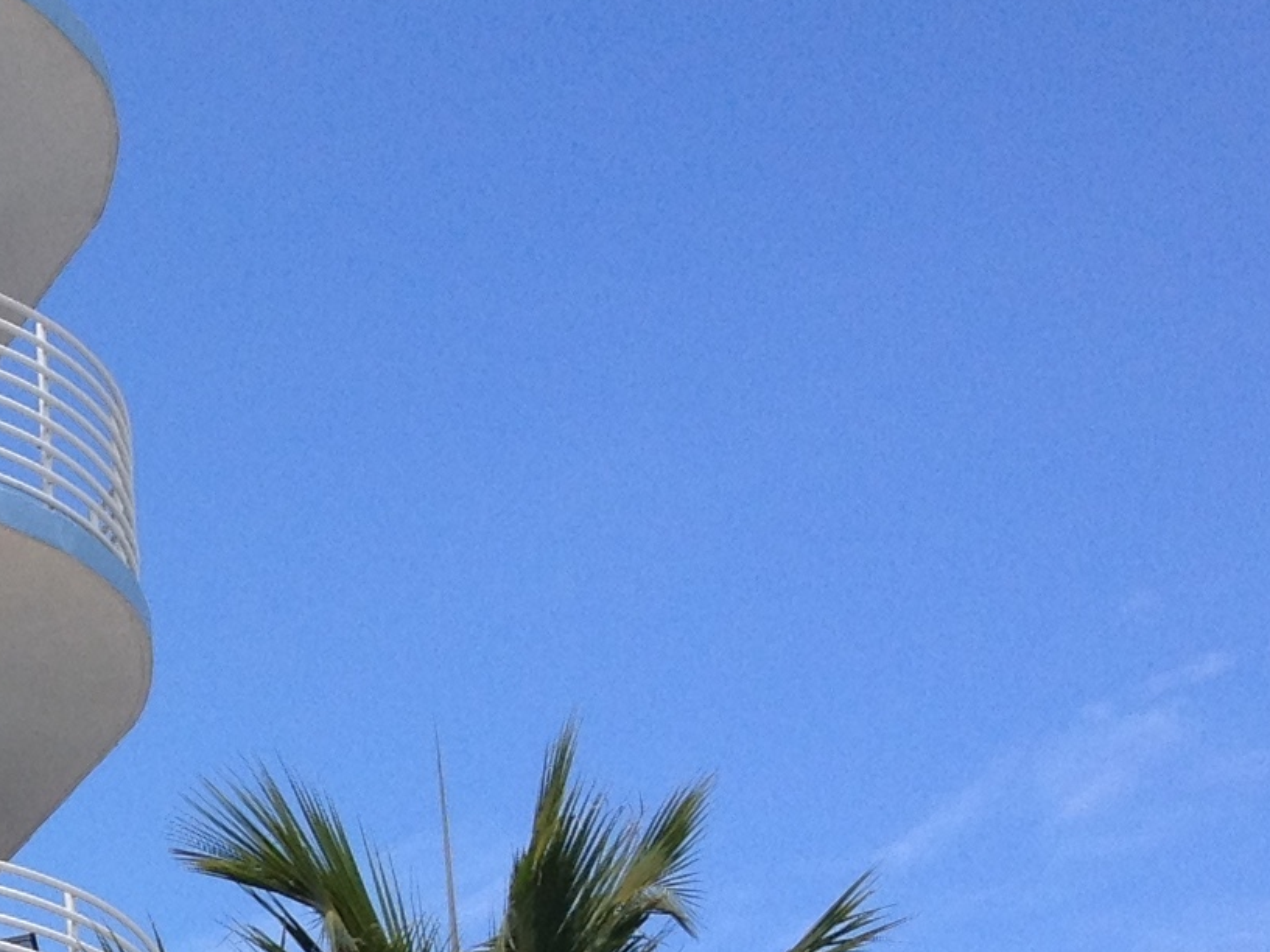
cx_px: -1054
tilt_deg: +13.5
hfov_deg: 12.7
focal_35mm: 140
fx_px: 5136
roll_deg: +0.9
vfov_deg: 10.4
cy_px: 1196
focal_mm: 4.28
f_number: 2.4
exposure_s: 1/1022
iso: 50
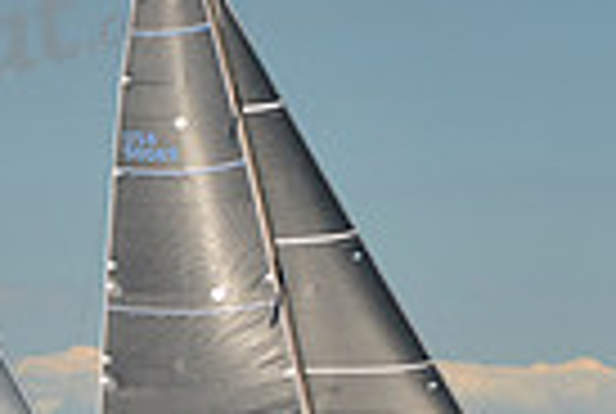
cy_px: 245
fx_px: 5076
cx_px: 432
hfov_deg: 6.9
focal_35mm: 296
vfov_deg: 4.7
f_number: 4.5
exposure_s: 1/1600
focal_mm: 70
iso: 400
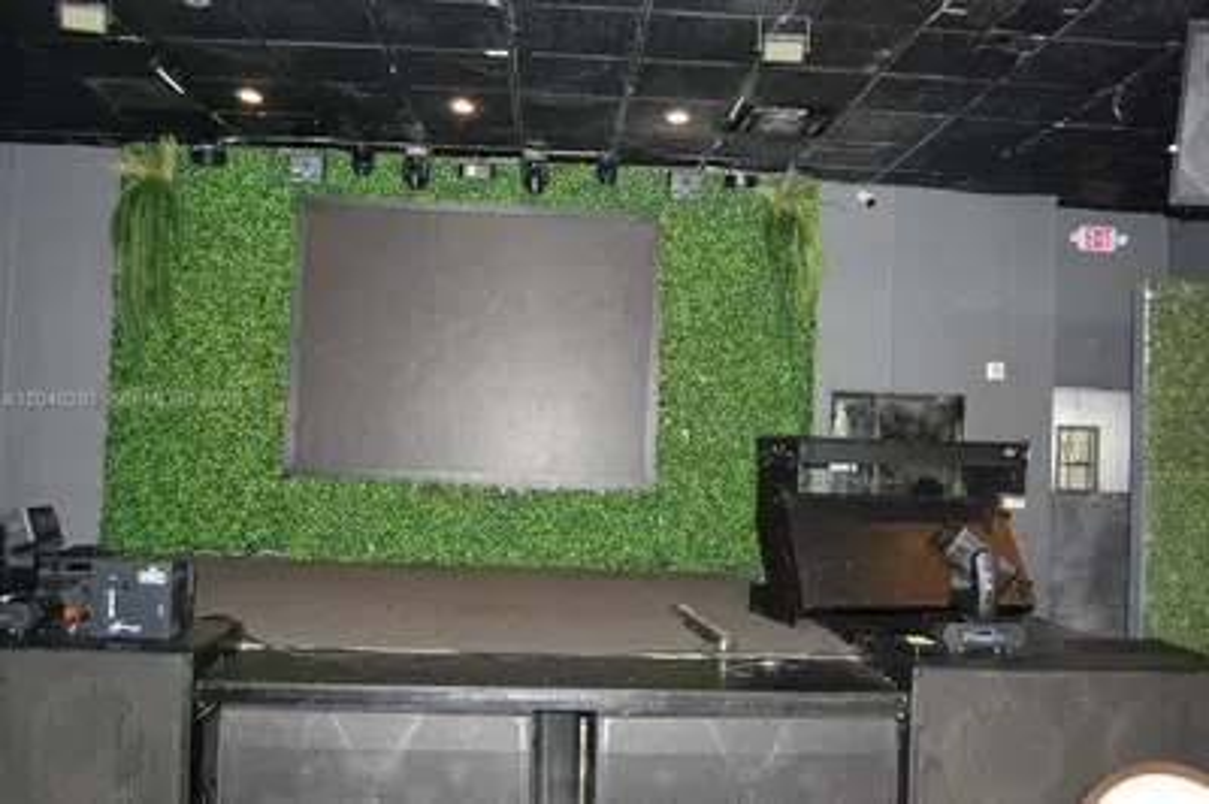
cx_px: 604
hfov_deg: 57.3
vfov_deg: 39.9
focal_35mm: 33
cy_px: 402
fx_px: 1107
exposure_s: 1/60
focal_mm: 22
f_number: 3.8
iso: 1100
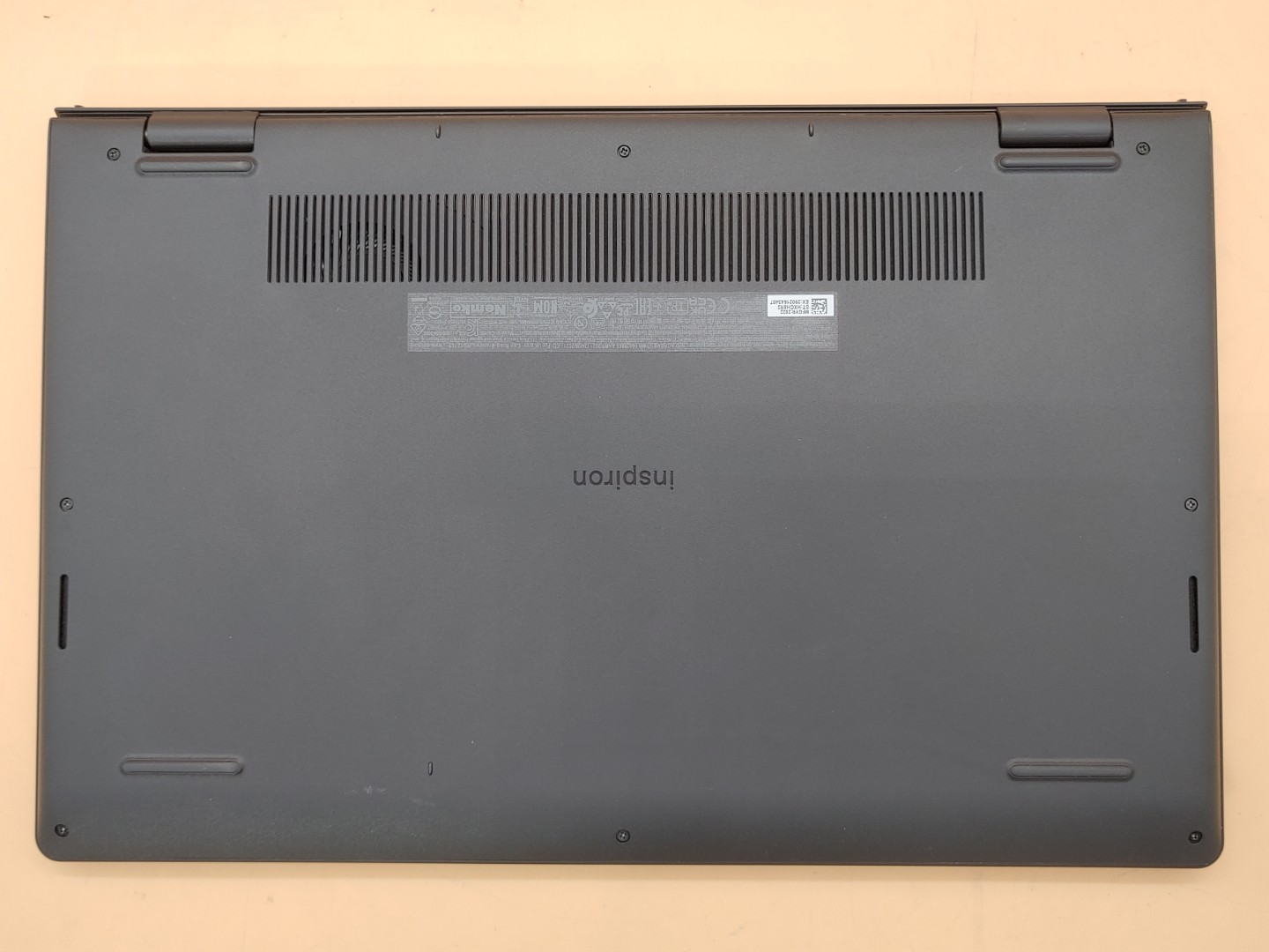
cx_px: 634
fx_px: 1136
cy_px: 476
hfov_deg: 58.4
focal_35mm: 31
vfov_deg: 45.4
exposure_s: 1/62
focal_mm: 4.36
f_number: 1.8
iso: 50
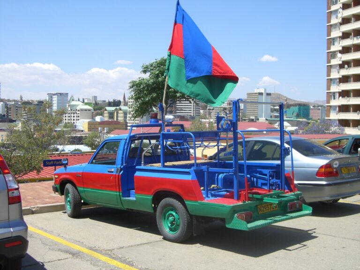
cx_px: 180
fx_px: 489
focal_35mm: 47
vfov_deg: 30.9
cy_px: 135
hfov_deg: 40.4
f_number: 4.8
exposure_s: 1/400
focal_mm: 7.6
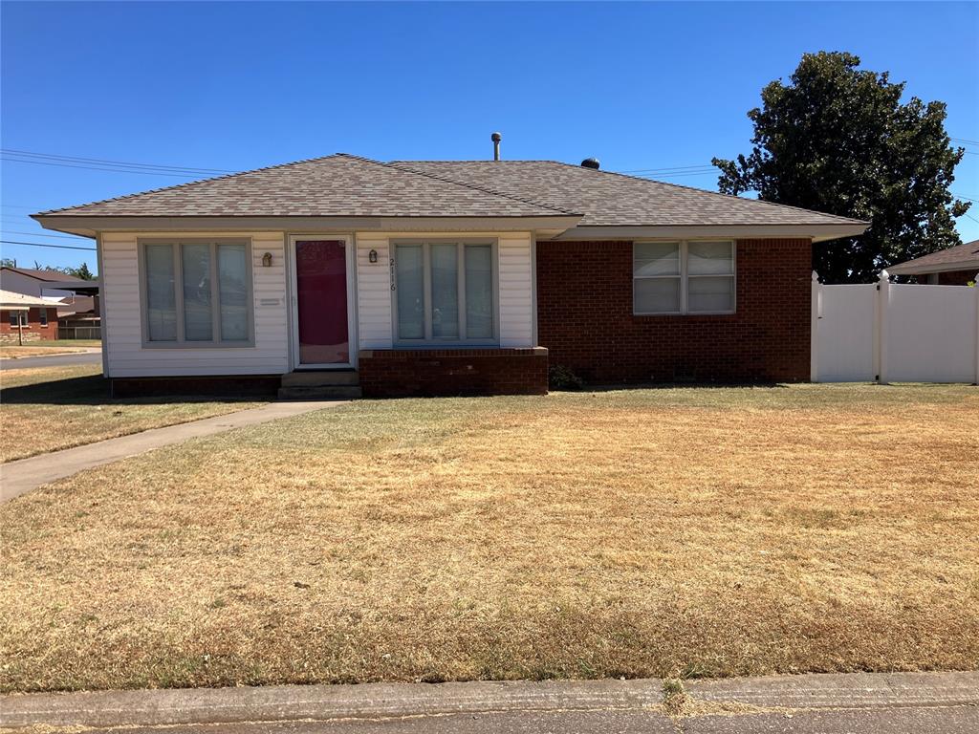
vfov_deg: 49.7
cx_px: 490
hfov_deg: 63.4
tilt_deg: -2.1
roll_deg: +0.6
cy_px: 367
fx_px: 792
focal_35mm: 28
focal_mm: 3.99
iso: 32
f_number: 1.8
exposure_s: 1/2114
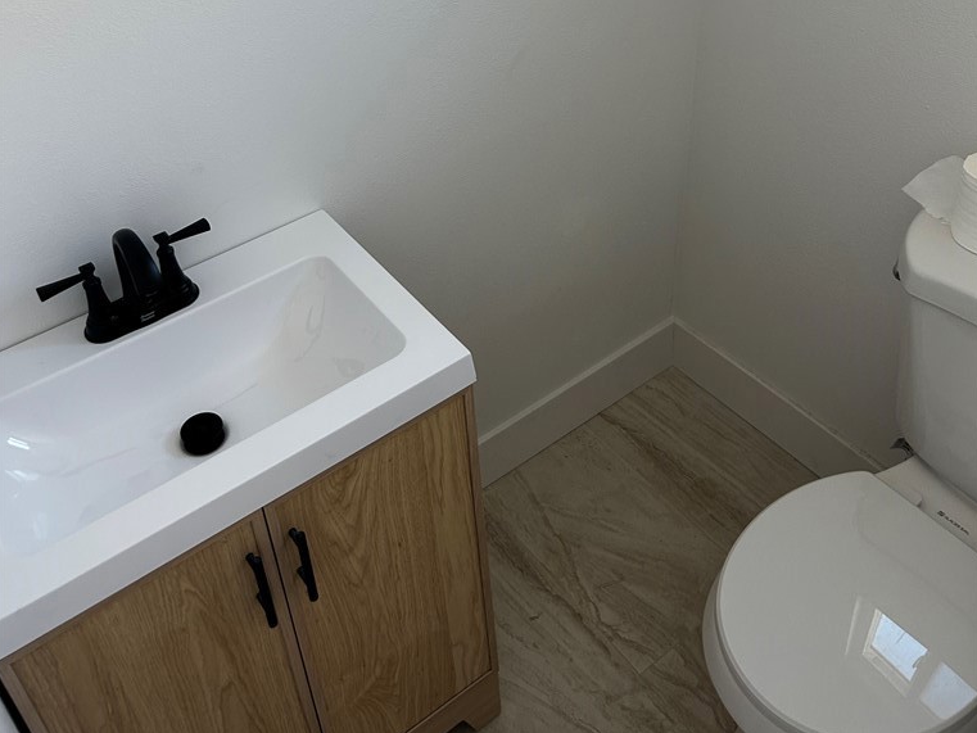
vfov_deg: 38.8
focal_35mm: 35
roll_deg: +2.3
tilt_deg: -31.4
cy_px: 121
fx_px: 988
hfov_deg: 52.6
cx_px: 489
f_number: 1.5
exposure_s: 1/121
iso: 100
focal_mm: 5.7
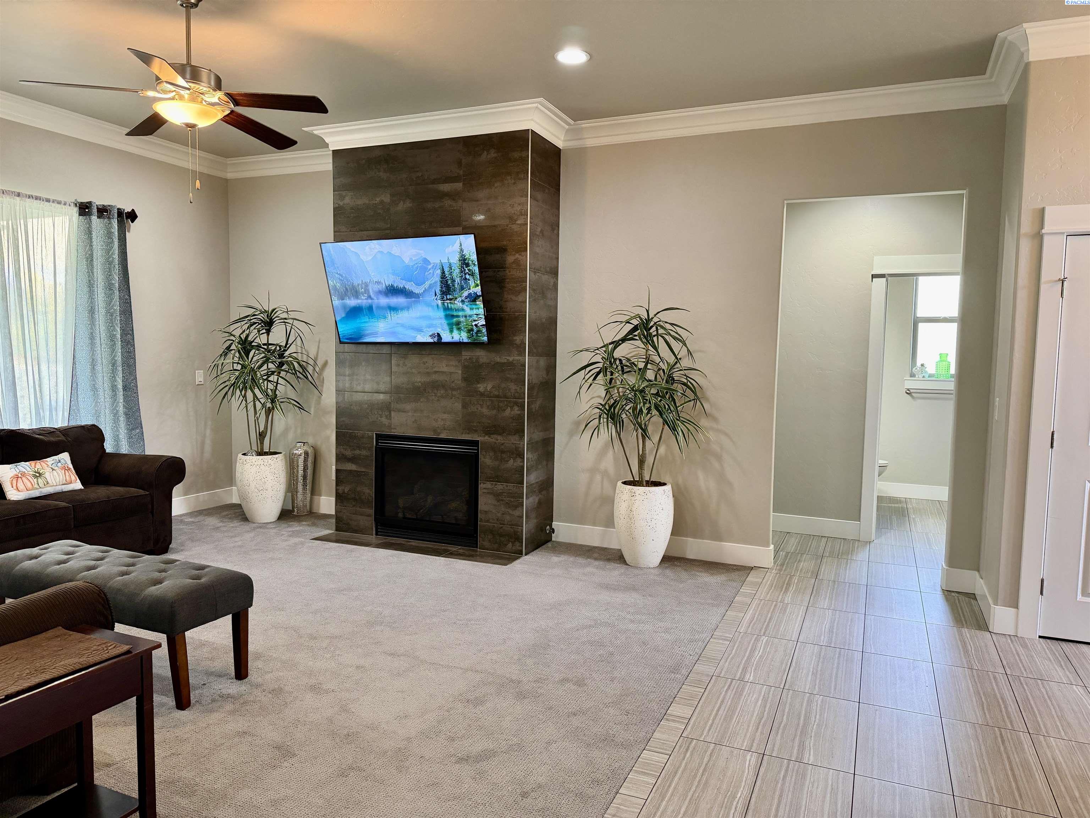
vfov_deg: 56.8
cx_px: 545
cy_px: 409
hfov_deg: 71.6
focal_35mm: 24
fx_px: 756
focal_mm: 6.76
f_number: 1.78
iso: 200
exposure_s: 1/60
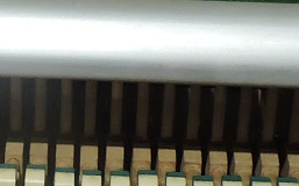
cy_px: 111
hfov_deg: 15.0
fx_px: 1115
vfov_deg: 9.5
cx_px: -8
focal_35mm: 137
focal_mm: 4.3
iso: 500
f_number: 3
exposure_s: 1/60
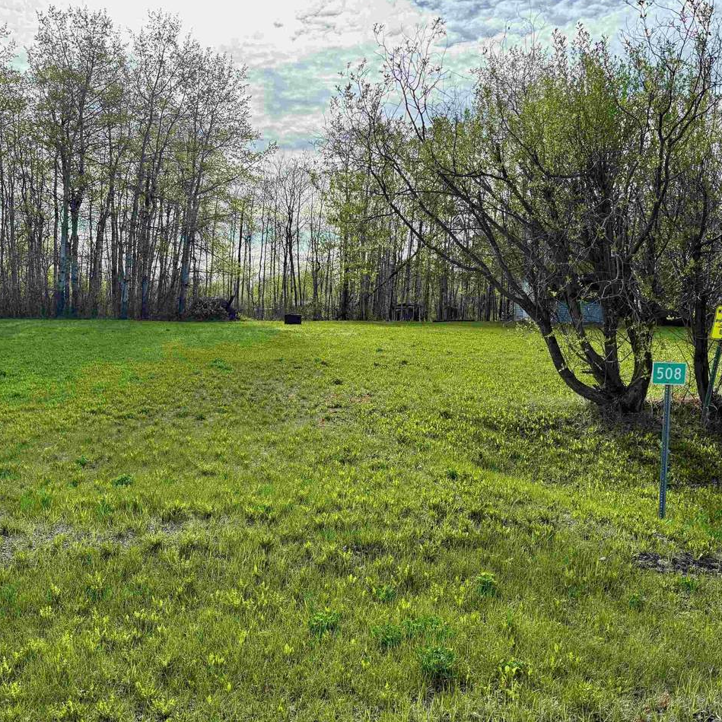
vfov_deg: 52.5
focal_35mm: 31
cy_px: 358
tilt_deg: -3.4
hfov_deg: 52.4
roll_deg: +1.9
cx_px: 325
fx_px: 732
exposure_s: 1/1953
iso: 64
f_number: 1.6
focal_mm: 5.96
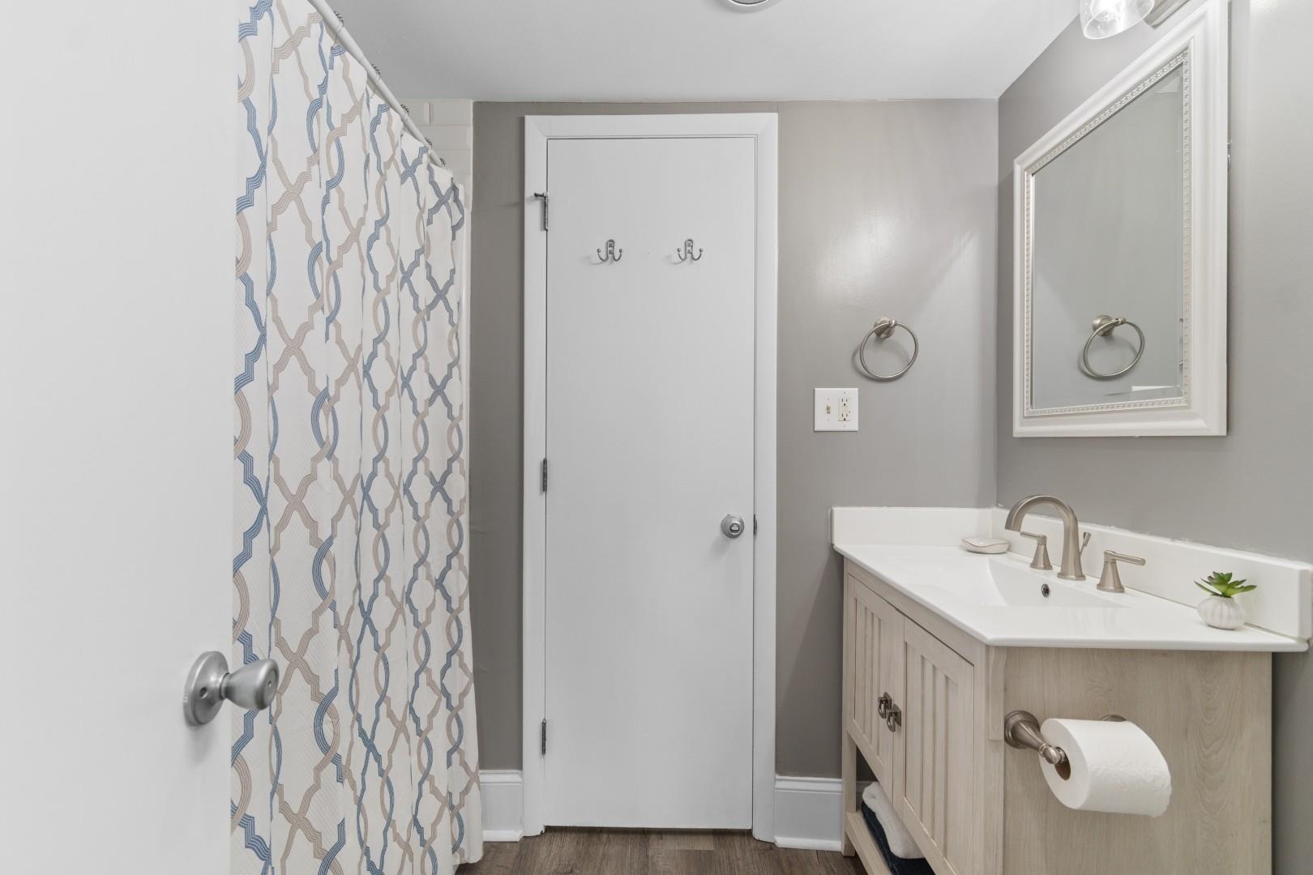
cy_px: 438
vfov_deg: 77.3
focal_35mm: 15
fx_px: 547
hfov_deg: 100.4
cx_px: 656
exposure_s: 1/2
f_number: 4.5
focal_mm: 10
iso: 100
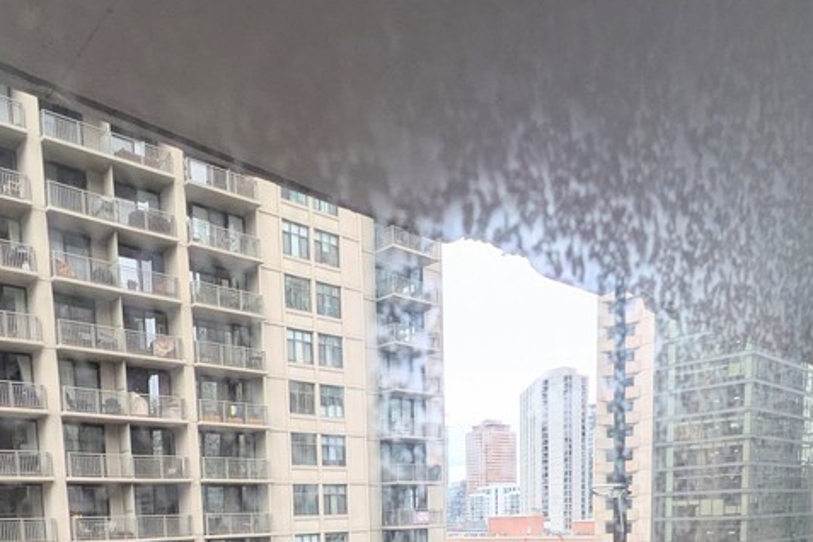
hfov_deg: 57.0
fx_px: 745
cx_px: 347
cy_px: 595
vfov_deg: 34.5
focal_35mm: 33
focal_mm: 1.83
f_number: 2.2
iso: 50
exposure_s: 1/291
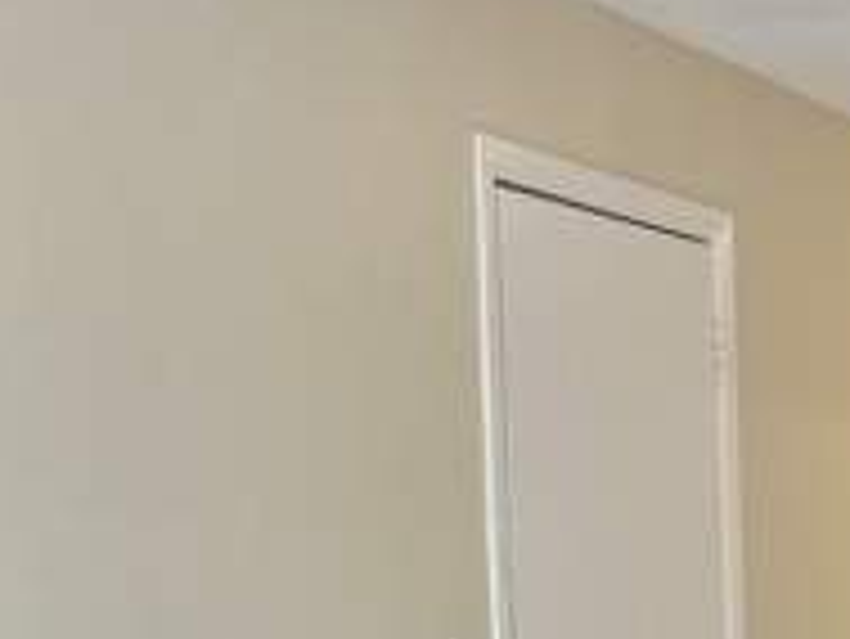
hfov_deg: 14.7
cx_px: 1709
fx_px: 2703
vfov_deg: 13.1
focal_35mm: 110
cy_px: 801
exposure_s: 1/60
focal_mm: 4.25
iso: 64
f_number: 1.8
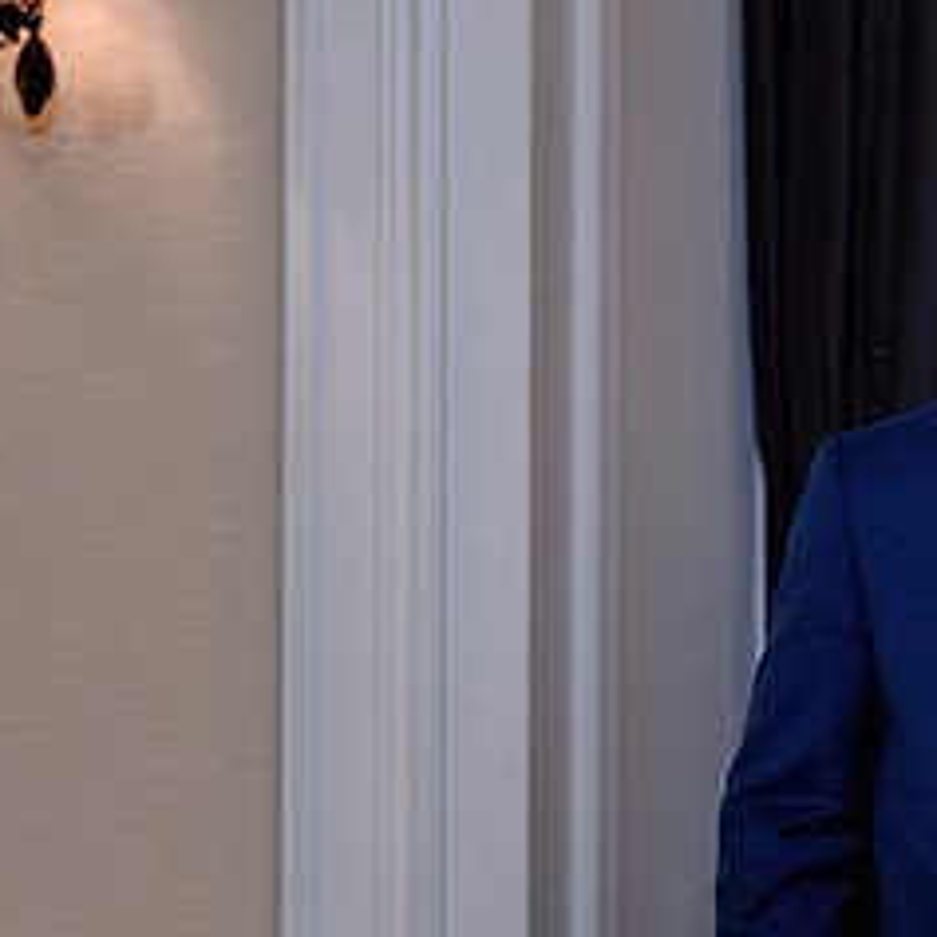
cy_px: 476
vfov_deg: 5.3
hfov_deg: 5.3
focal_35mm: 331
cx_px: 1221
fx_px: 10137
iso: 1000
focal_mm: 130
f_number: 2.8
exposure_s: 1/125
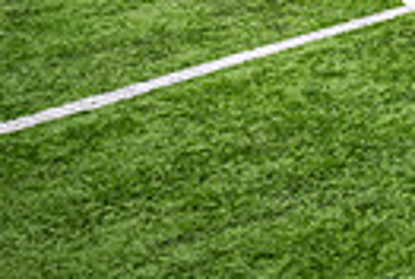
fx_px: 1225
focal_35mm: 106
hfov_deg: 16.5
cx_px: 716
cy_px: -271
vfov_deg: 11.7
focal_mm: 24
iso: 100
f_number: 2.8
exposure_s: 1/500
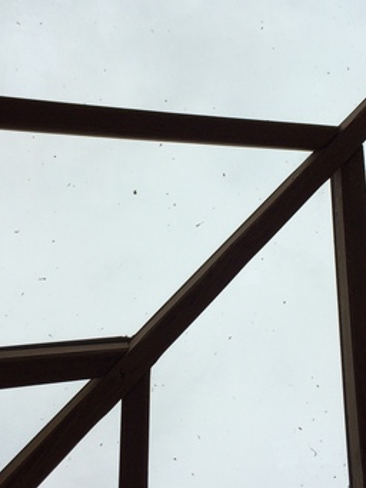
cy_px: 235
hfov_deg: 28.6
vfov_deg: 37.5
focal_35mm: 51
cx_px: 199
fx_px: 719
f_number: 2.2
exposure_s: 1/1466
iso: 32
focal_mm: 4.15
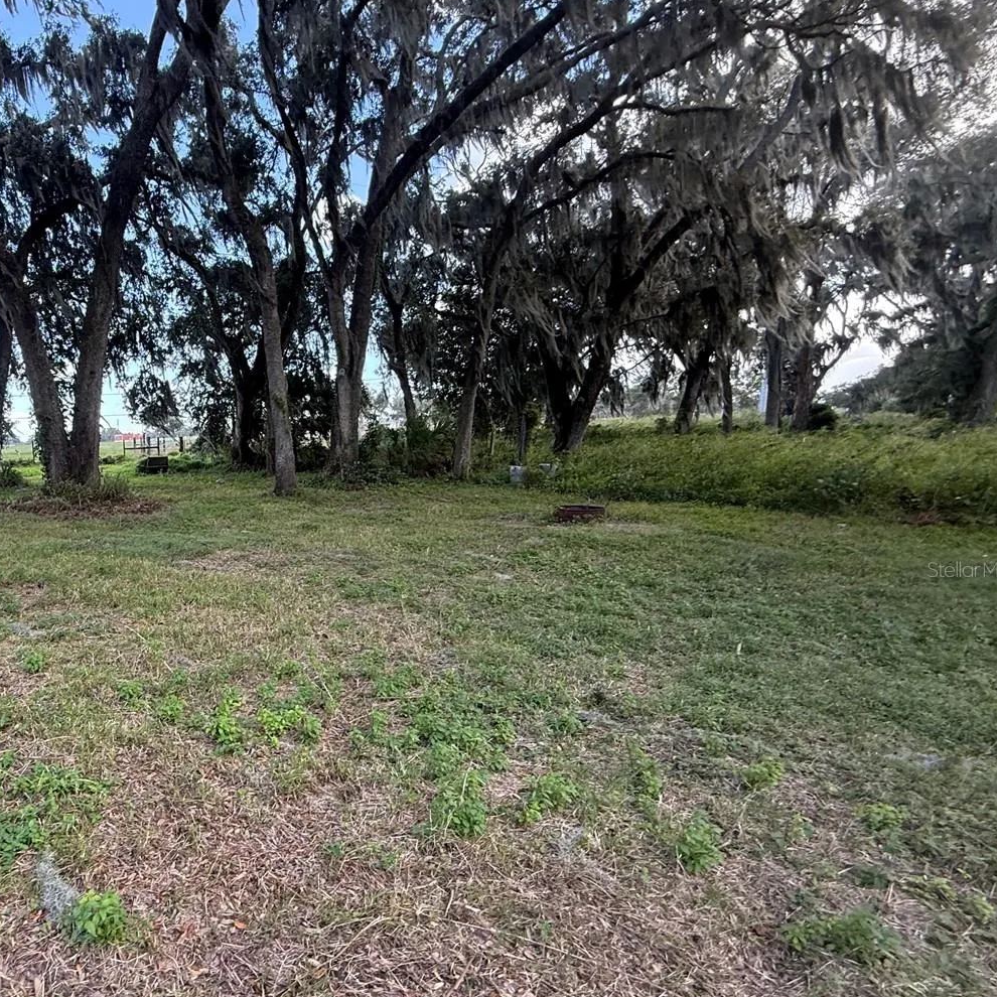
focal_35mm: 20
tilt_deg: -10.5
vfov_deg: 74.4
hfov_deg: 68.5
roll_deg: -1.7
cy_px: 569
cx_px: 217
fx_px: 652
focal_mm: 2.22
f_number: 2.2
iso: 64
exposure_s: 1/113
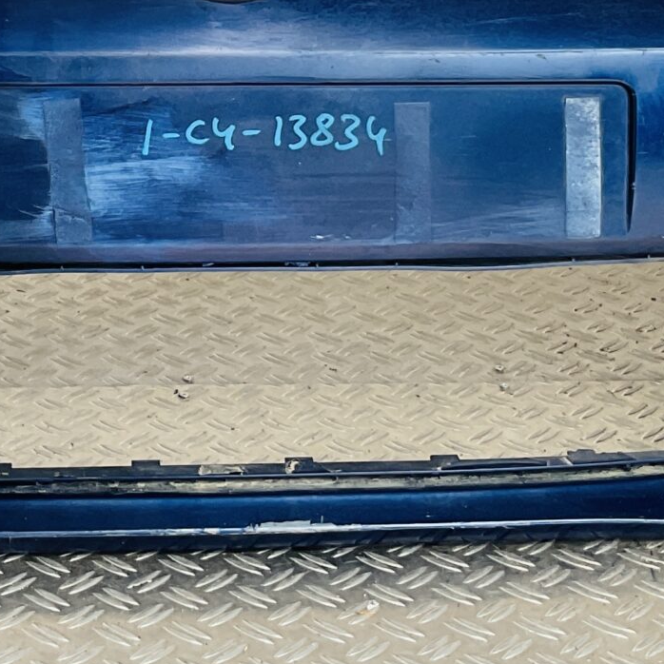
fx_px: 2040
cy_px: -108
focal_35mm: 94
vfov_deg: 17.7
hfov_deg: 18.4
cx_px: 157
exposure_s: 1/152
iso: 16
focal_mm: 3
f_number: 1.8
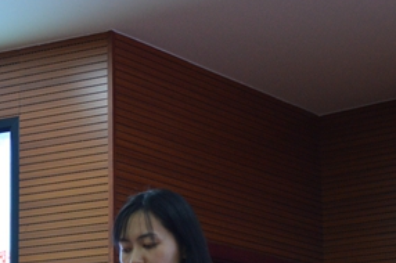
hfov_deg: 18.2
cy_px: 264
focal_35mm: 110
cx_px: 6
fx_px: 1209
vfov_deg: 12.3
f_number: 7.1
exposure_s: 1/60
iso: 1600
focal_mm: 35
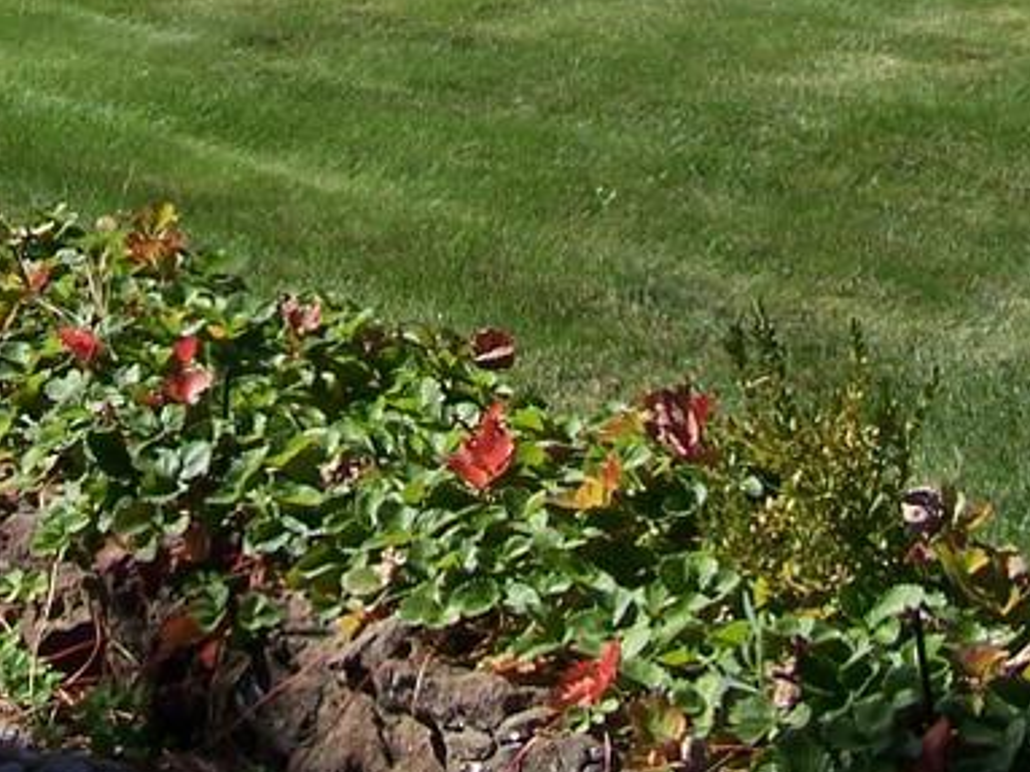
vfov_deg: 11.1
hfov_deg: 15.3
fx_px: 3778
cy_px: -457
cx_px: 62
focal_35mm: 127
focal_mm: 6.3
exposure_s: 1/750
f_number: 4
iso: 80
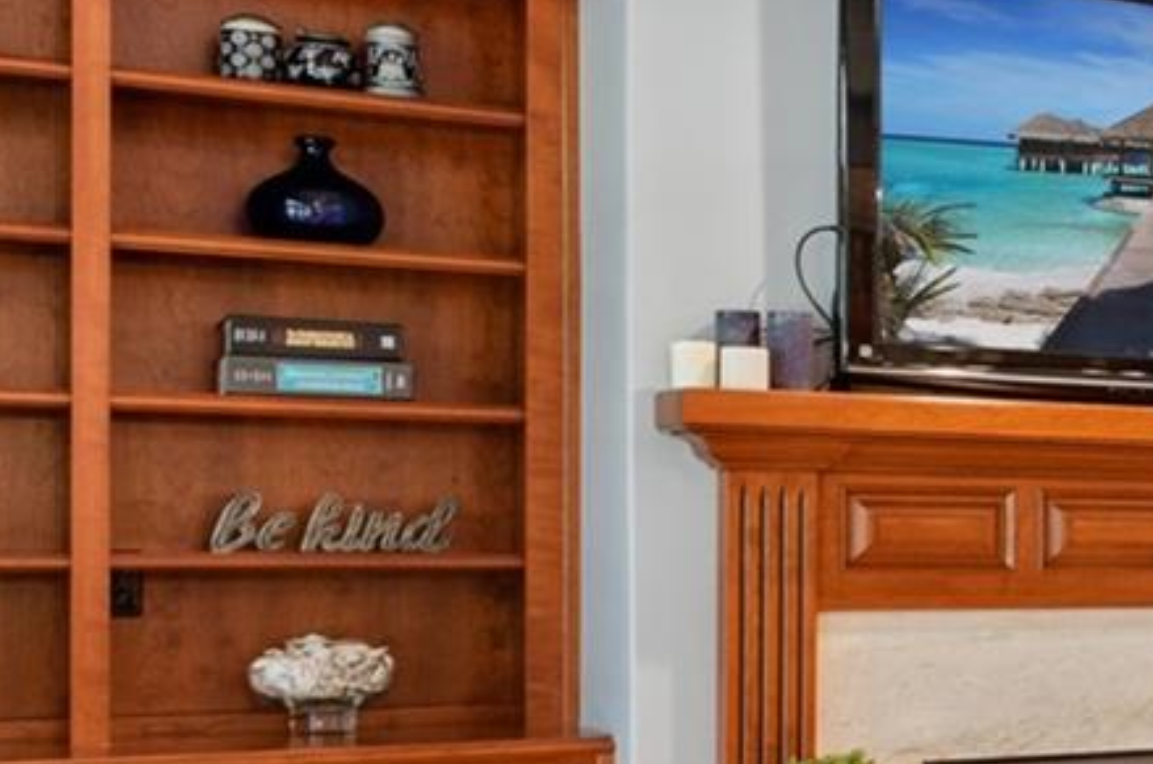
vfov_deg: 19.2
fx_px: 2238
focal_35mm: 70
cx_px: 2028
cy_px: 585
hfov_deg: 20.8
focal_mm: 10
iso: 250
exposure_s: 1.6
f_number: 8
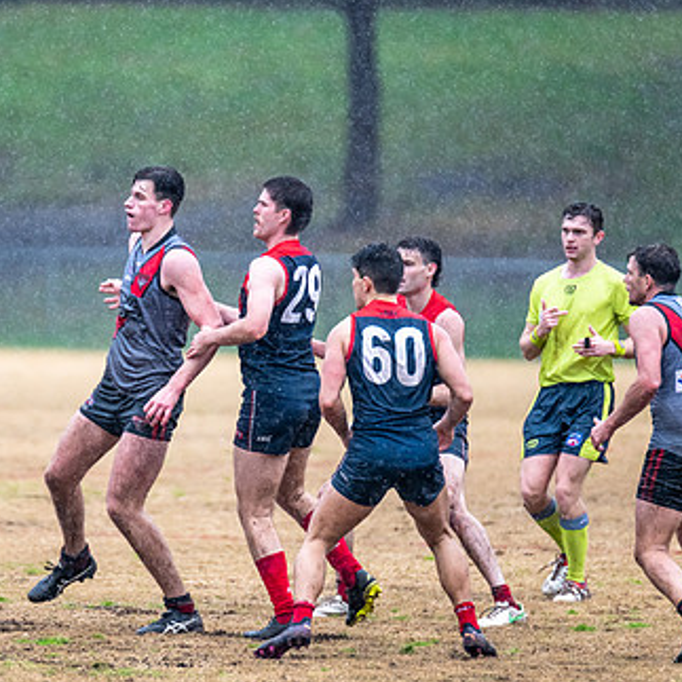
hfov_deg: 2.7
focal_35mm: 641
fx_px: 14288
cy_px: 295
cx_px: 190
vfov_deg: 2.7
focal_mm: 420
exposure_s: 1/1600
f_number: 4
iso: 1250
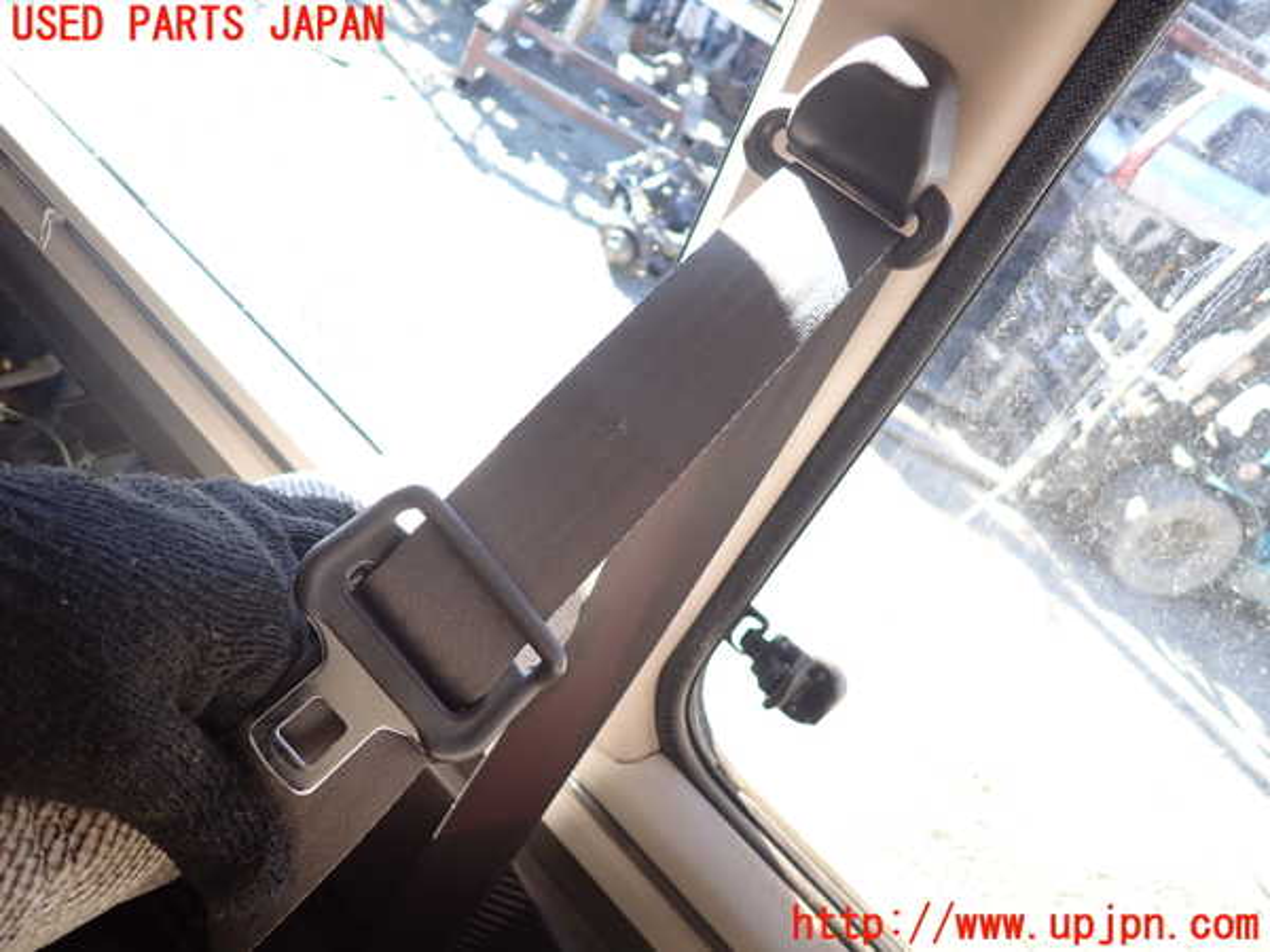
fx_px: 917
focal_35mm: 25
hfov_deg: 69.4
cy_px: 476
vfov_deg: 54.9
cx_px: 635
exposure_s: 1/80
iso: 100
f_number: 2
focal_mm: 4.5
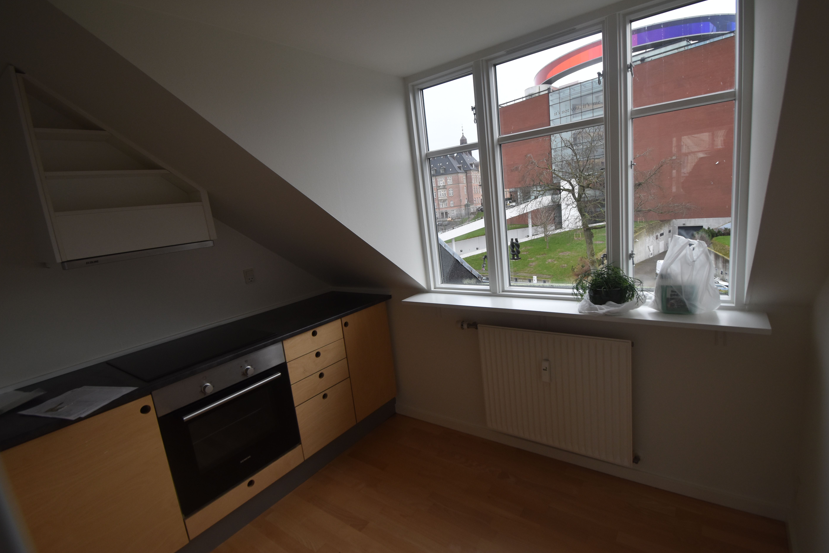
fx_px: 368
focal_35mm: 16
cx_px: 429
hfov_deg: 96.7
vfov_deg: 73.7
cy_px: 275
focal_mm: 10
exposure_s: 1/125
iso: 400
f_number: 5.6
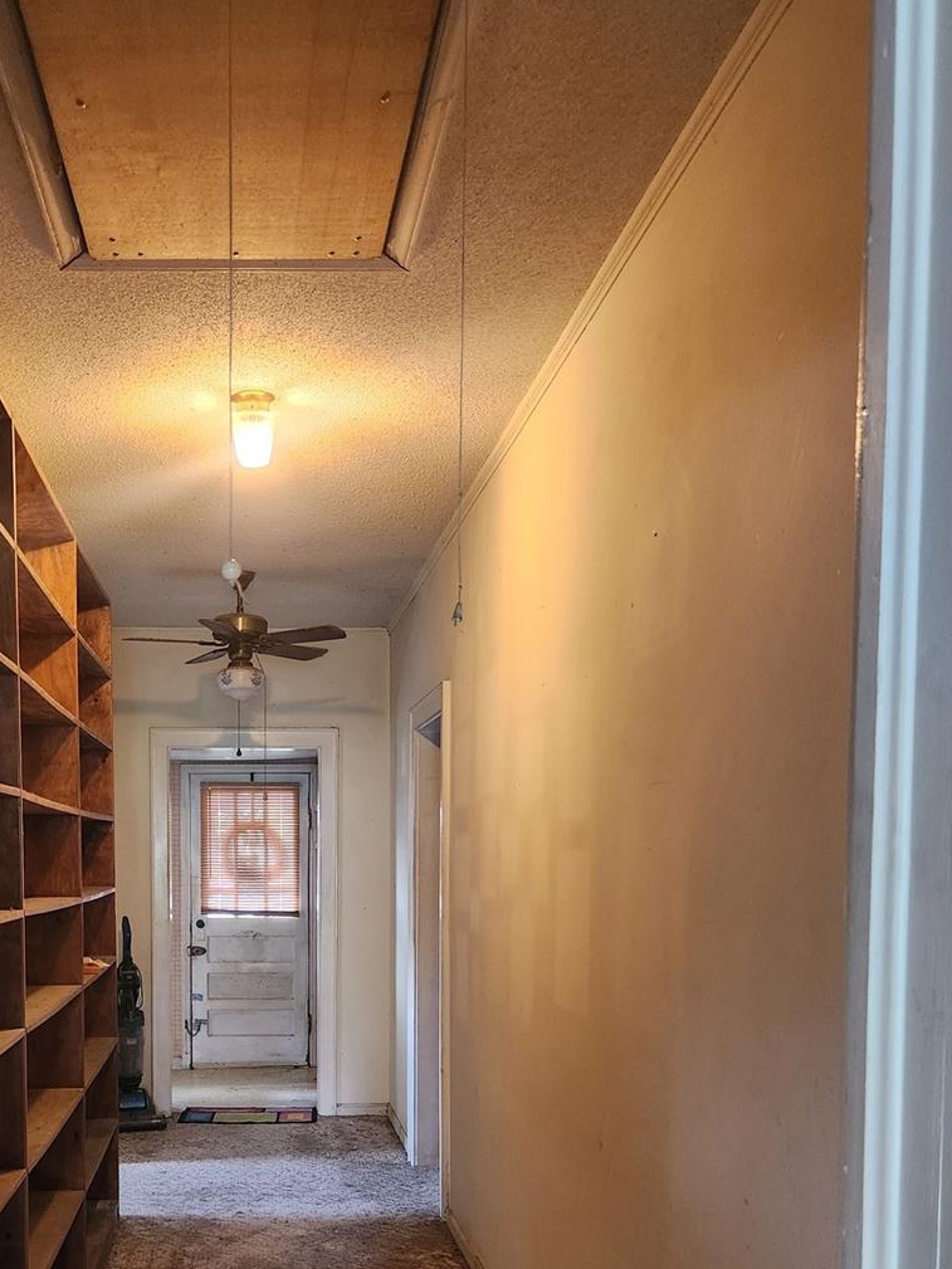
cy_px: 919
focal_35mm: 35
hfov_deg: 40.0
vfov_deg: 50.9
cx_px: 289
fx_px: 1283
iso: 640
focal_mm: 5.4
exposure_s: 1/60
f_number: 1.8
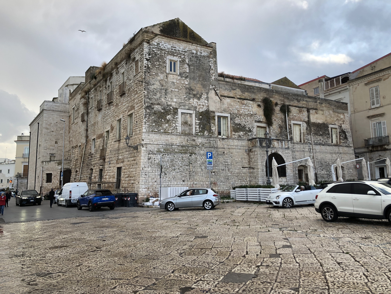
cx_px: 196
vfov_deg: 49.7
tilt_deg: +7.5
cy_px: 147
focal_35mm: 28
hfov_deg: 63.4
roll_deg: +1.9
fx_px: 316
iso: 20
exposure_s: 1/240
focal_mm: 4
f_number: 1.8
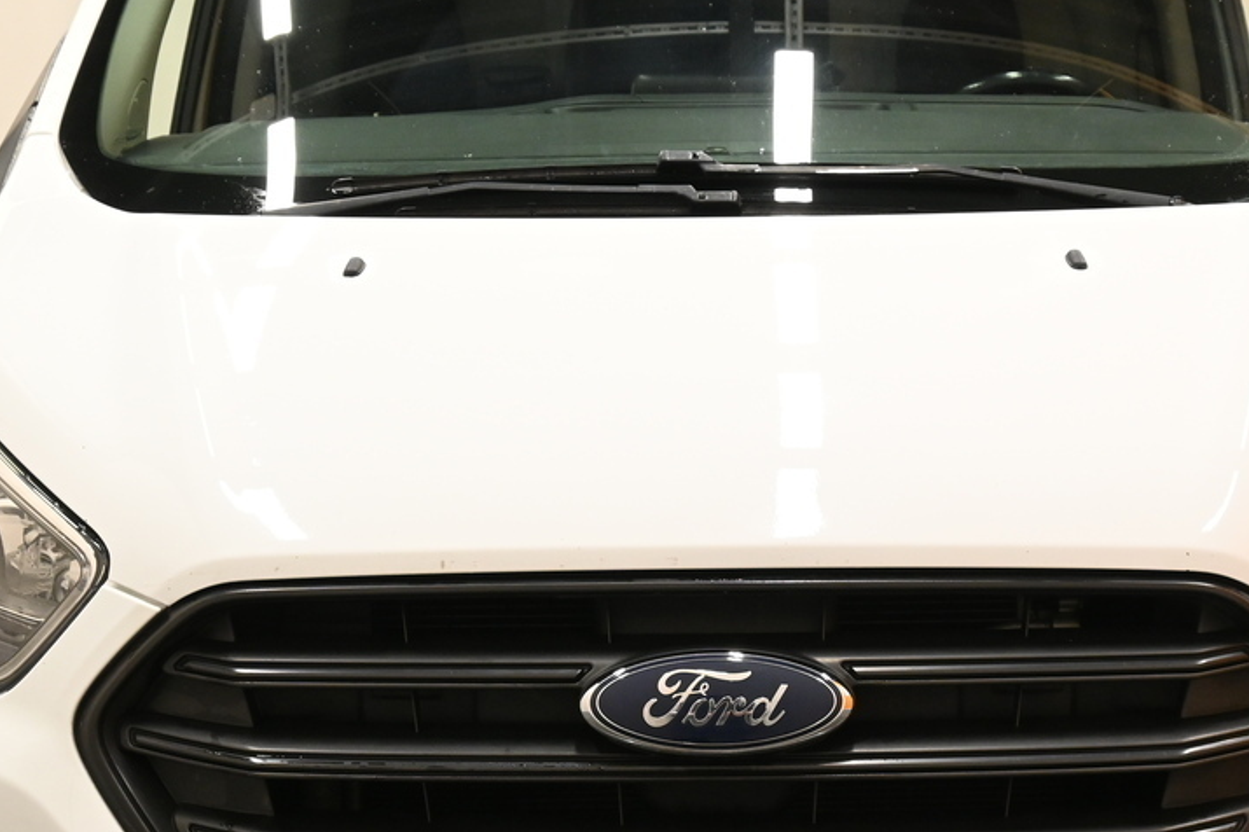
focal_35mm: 70
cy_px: 573
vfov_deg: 19.4
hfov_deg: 28.9
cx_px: 727
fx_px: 2417
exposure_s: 1/30
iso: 800
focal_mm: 20.5
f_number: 5.6
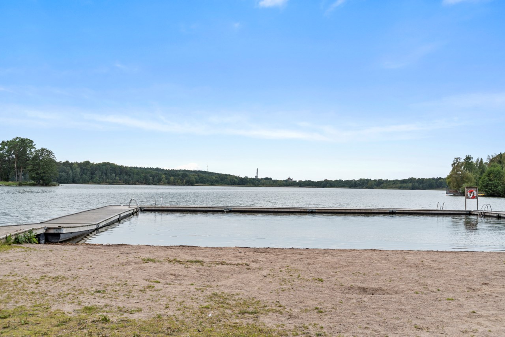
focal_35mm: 38
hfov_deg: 50.7
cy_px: 168
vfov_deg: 35.1
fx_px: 533
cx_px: 252
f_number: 8
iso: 320
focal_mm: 38
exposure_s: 1/250
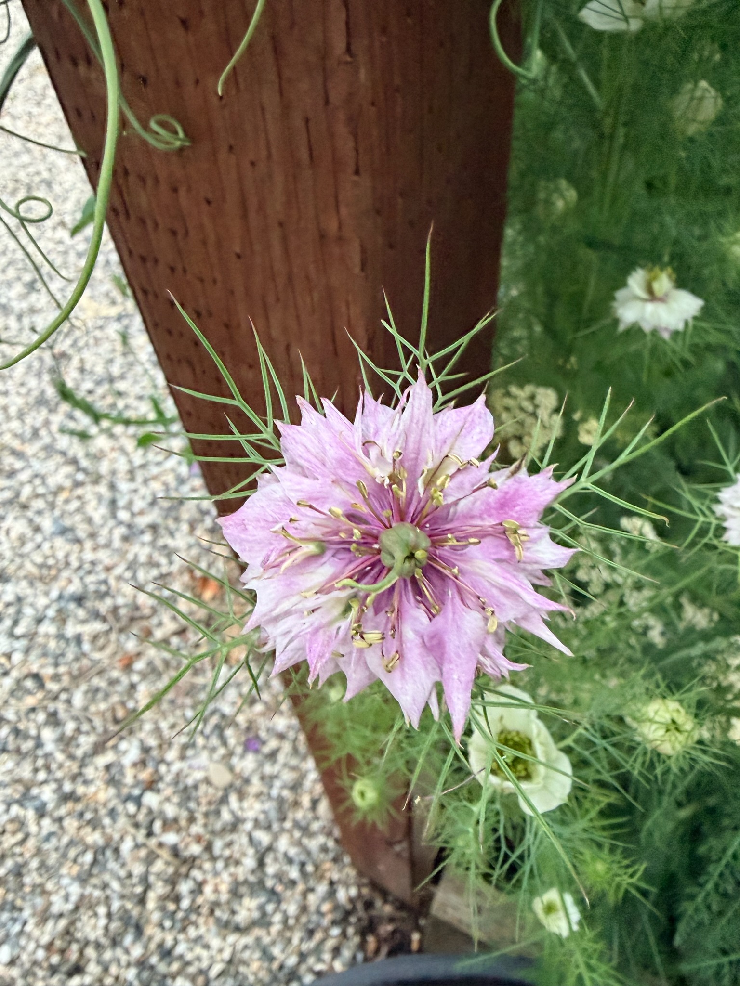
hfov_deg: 56.8
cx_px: 370
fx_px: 684
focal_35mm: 24
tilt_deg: -48.3
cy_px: 493
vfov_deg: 71.6
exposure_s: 1/60
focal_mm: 2.22
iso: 320
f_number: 2.2
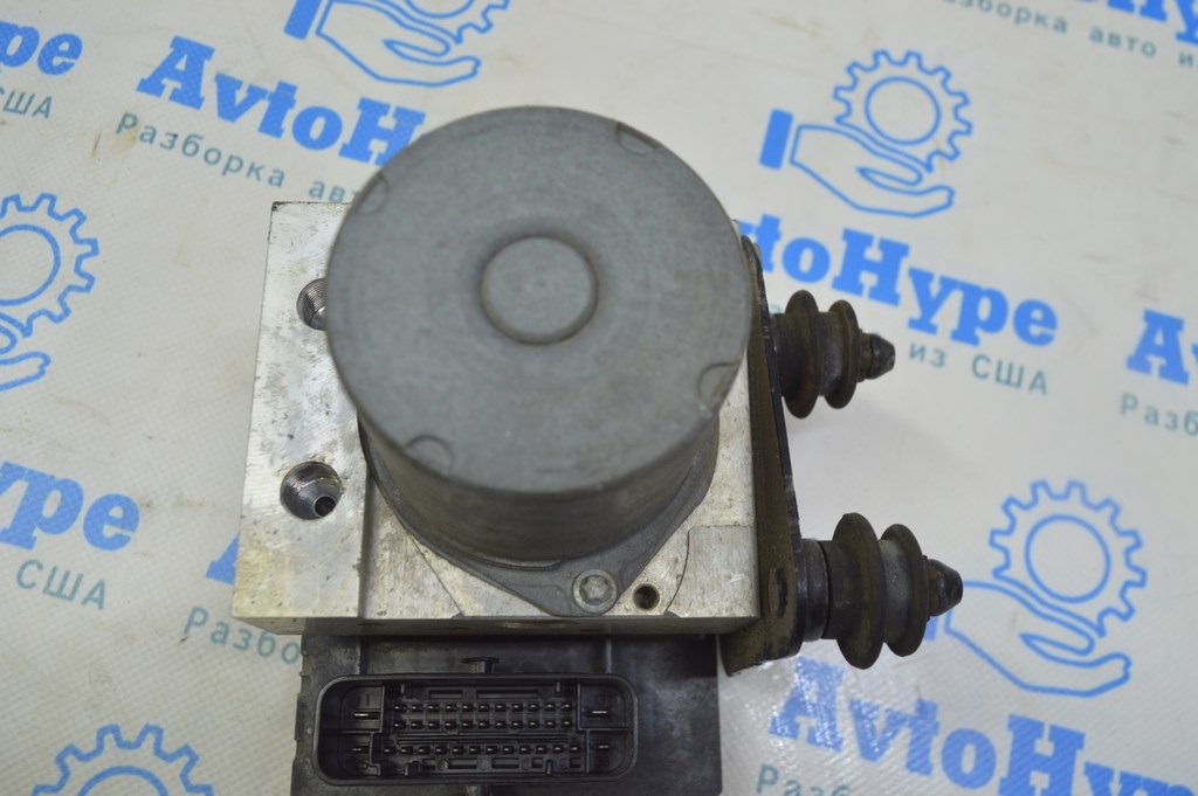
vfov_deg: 39.9
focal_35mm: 33
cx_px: 599
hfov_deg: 57.3
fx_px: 1097
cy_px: 398
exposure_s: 1/25
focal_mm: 22
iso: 400
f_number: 5.6
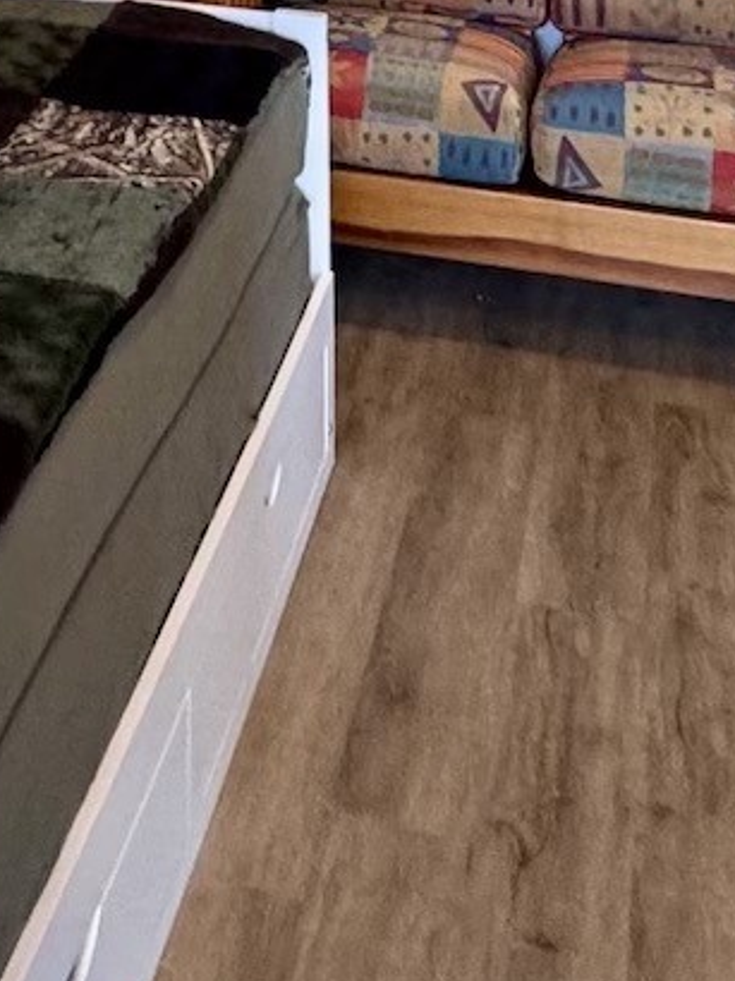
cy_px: -749
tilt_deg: +5.0
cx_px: 2
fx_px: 1984
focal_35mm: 70
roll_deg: +0.6
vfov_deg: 20.4
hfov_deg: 20.3
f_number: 2.2
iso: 250
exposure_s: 1/60
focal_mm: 2.22
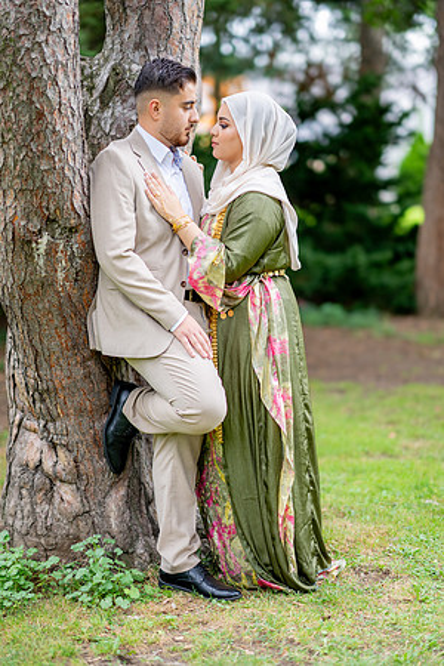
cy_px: 333
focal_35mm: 85
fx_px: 1572
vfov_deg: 23.9
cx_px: 222
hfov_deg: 16.1
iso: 100
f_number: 1.4
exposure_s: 1/640
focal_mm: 85
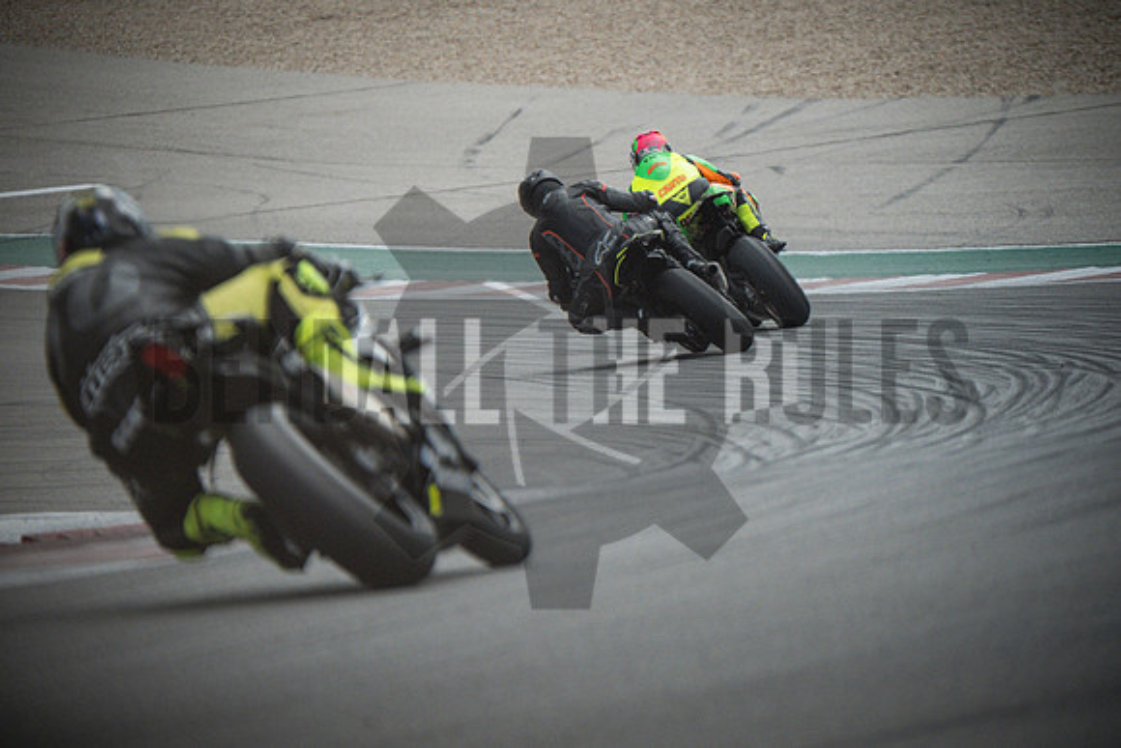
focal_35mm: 600
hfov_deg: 3.4
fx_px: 18687
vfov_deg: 2.3
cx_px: 560
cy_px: 374
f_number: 5.6
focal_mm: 400
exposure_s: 1/2500
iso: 2500
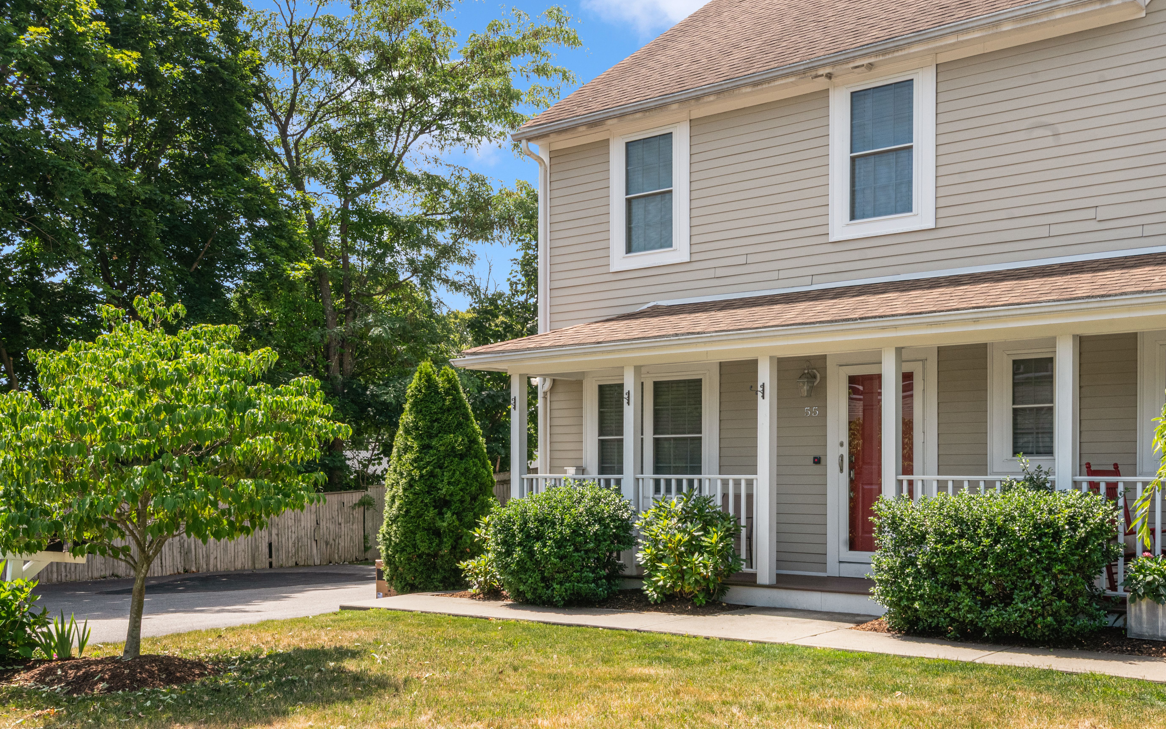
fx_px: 1176
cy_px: 379
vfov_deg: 34.4
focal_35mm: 37
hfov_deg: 52.7
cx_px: 585
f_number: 14
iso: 400
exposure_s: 1/125
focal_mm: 24
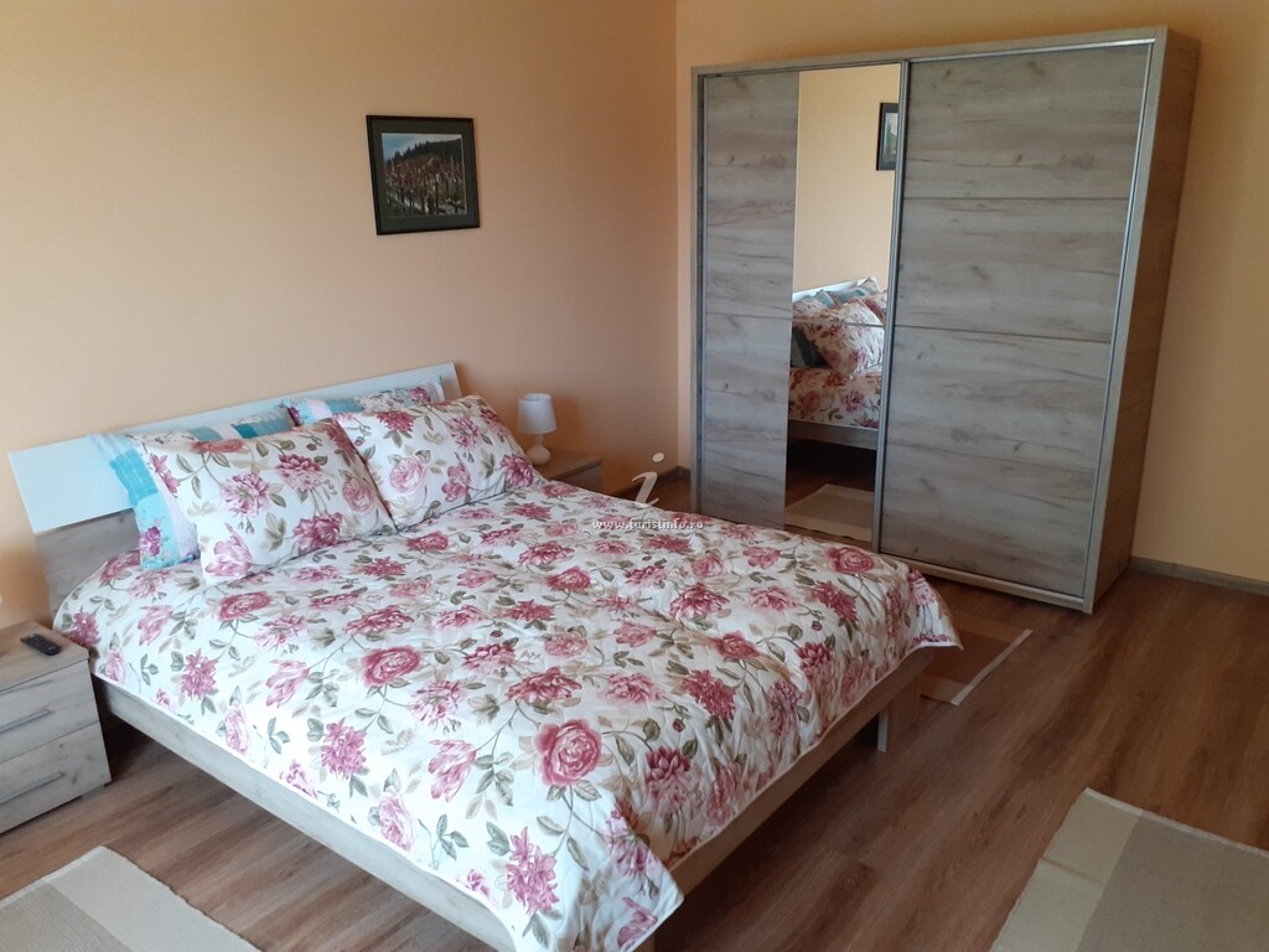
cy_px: 476
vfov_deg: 51.4
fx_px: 990
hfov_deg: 65.3
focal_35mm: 27
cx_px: 634
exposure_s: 1/50
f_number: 1.9
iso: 125
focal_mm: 3.6
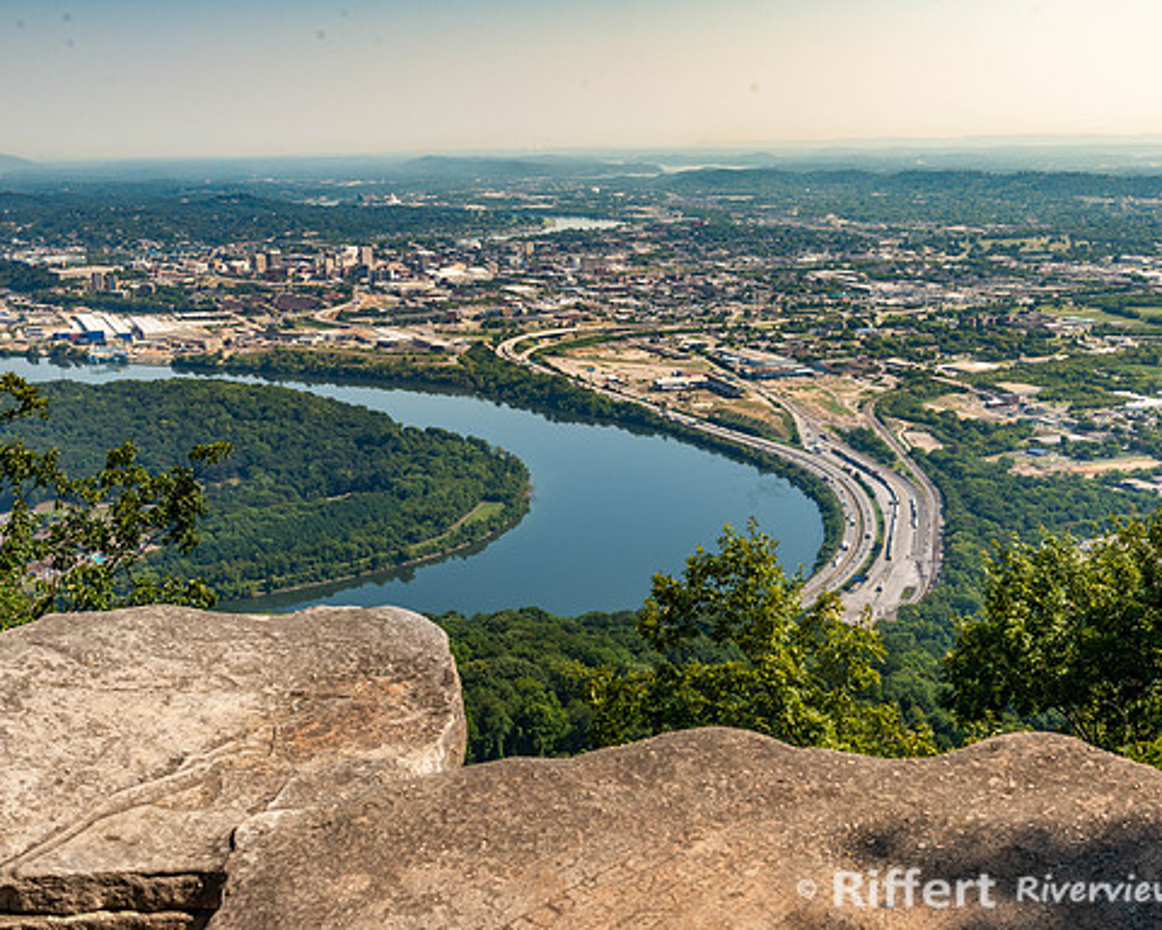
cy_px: 465
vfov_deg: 34.9
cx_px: 635
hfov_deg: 42.8
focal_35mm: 43
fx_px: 1479
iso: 100
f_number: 10
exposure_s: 1/160
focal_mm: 38
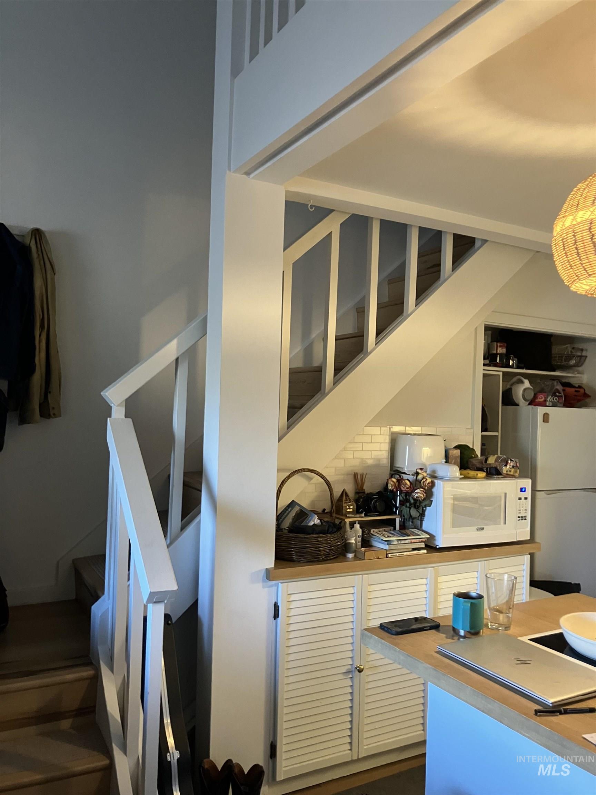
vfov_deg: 63.4
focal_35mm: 28
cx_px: 298
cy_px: 398
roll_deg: -1.7
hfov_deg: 49.7
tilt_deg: +0.3
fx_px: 643
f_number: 1.8
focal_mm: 3.99
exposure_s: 1/40
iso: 250
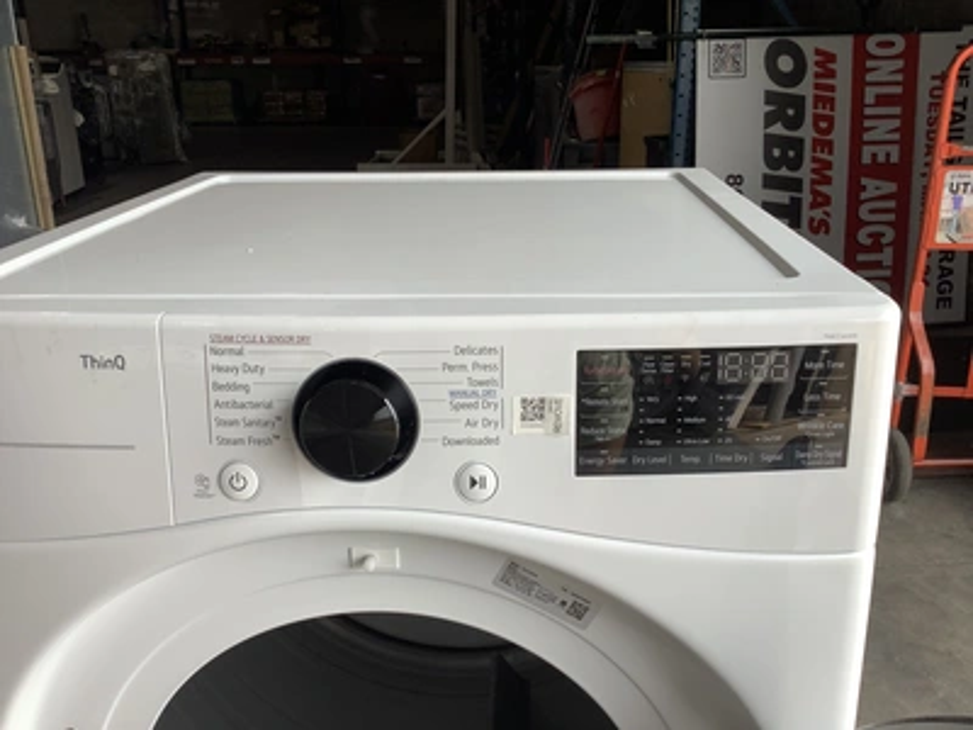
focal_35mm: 31
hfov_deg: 58.4
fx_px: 871
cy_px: 365
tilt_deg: -18.2
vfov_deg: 45.4
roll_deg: -0.2
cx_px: 486
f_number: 2.4
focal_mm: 3.3
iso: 25
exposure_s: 1/142
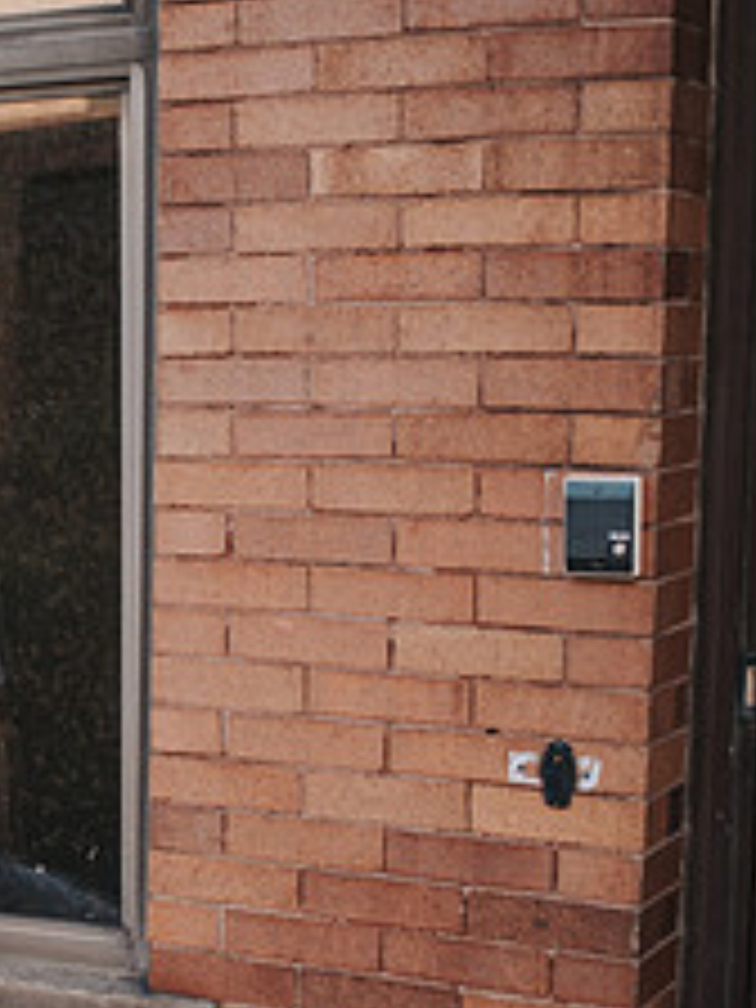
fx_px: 2533
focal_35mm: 87
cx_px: -288
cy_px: 646
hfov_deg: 15.9
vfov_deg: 22.4
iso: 360
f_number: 1.8
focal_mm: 35
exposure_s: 1/1250
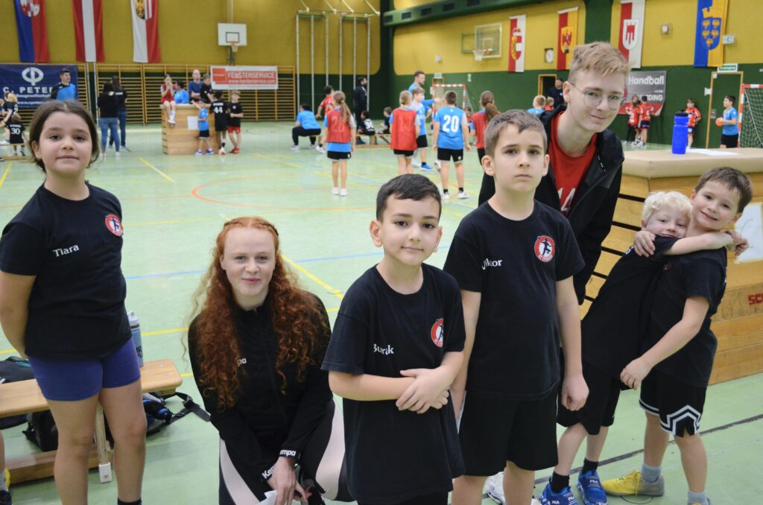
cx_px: 382
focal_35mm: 33
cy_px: 252
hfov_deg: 57.3
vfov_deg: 39.8
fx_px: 698
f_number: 3.8
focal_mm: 22
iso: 1600
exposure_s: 1/250
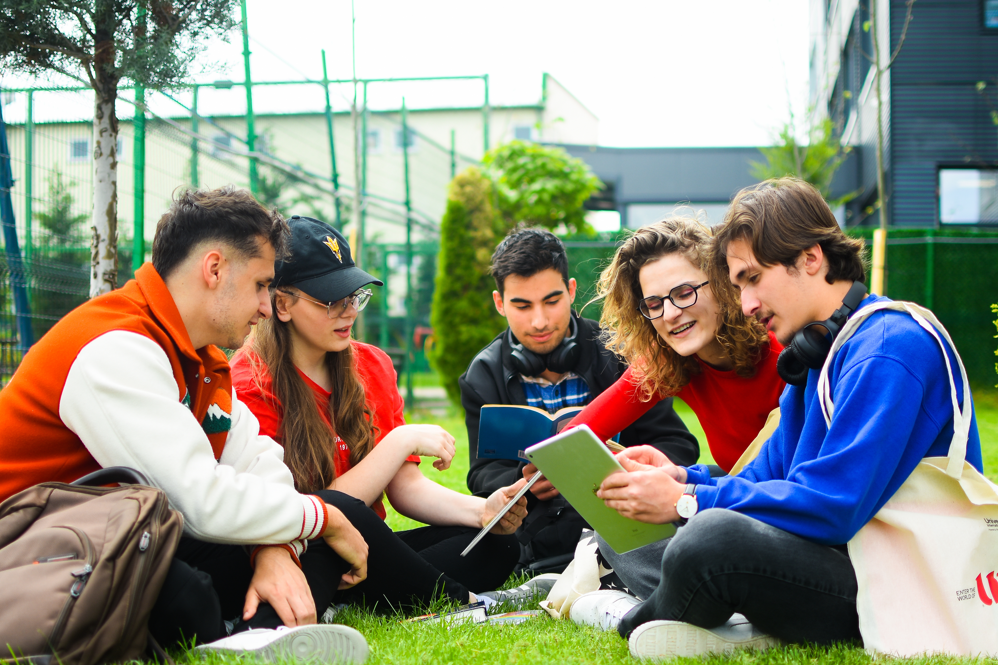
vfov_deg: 22.8
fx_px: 1651
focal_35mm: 60
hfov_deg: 33.6
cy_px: 373
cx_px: 503
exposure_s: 1/1250
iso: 100
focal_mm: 35
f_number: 1.8
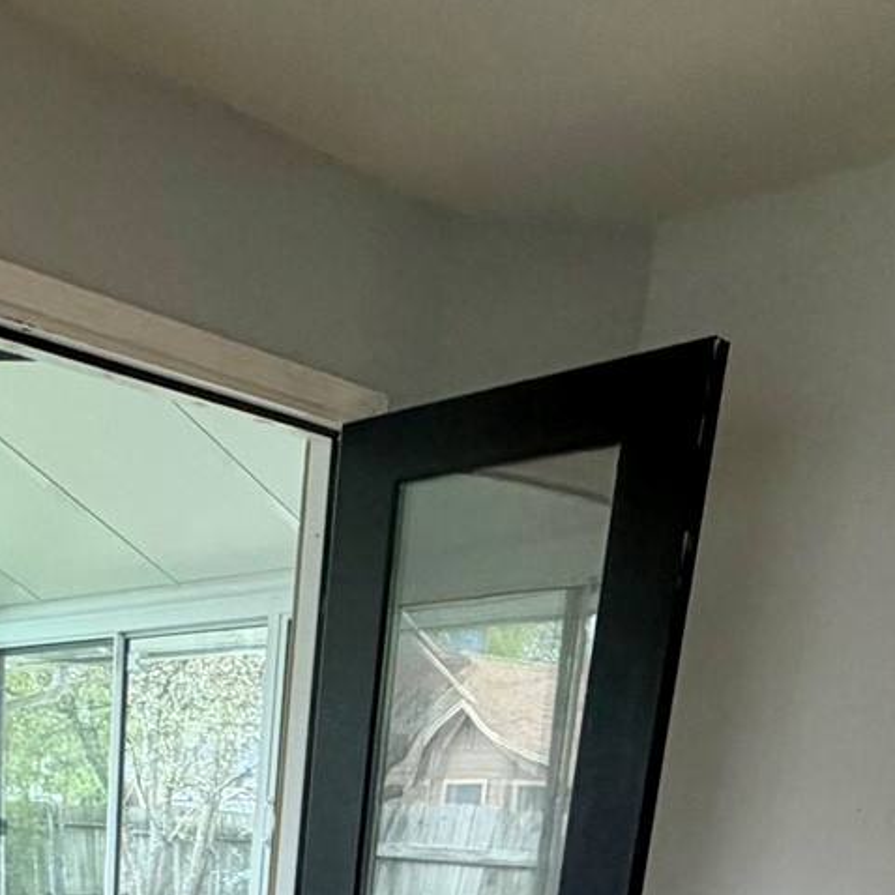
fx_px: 1550
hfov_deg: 30.9
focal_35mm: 53
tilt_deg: -21.7
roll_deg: -2.9
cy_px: 1423
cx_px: 103
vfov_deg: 23.7
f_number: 2.2
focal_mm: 2.22
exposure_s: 1/120
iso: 200
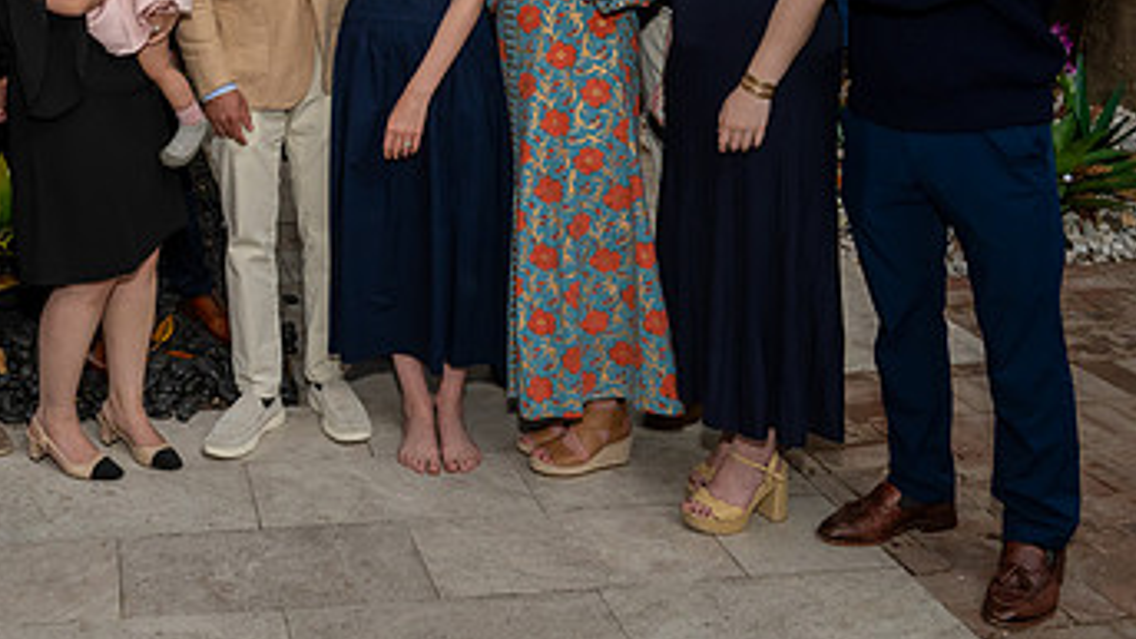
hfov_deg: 41.0
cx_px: 155
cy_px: -13
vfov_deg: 24.2
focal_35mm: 47
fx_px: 1416
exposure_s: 1/250
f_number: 9
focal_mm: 24.5
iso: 1000
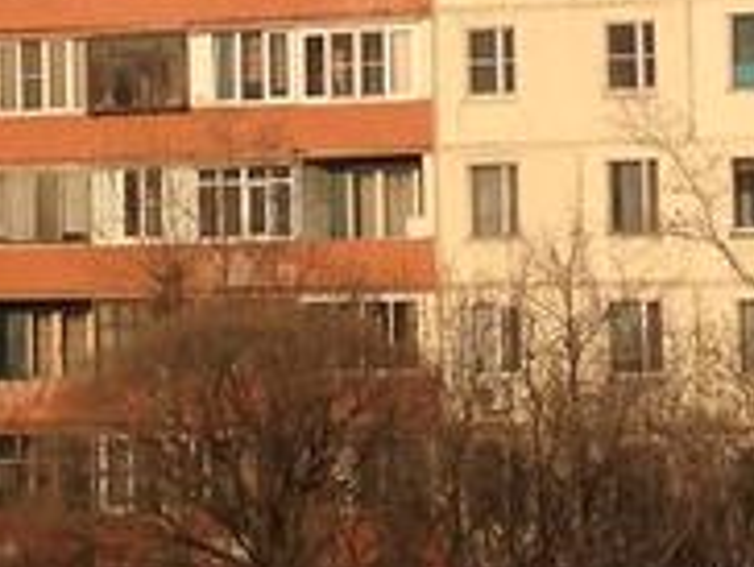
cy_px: -455
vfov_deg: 6.7
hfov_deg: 9.1
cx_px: 626
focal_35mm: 217
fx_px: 4733
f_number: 2.4
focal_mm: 4.12
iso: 50
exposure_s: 1/2358
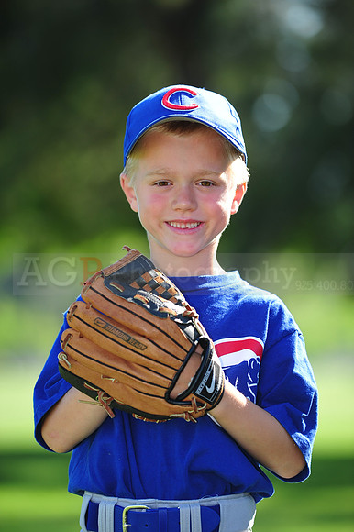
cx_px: 177
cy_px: 266
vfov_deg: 10.3
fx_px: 2953
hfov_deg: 6.9
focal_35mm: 200
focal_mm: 200
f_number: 4.5
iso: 200
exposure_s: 1/400
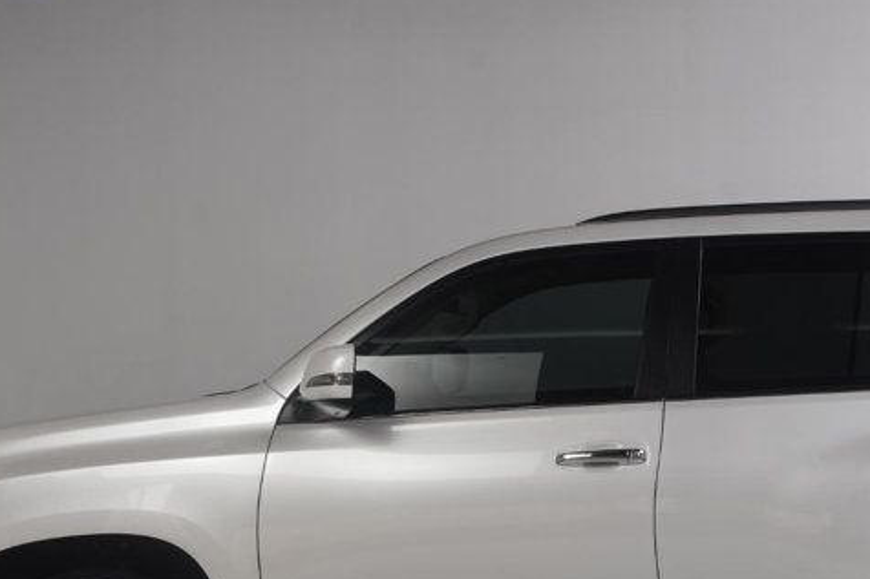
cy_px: 495
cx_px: 592
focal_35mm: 71
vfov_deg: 18.9
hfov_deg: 28.2
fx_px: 1715
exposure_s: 1/200
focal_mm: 22
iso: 100
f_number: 11
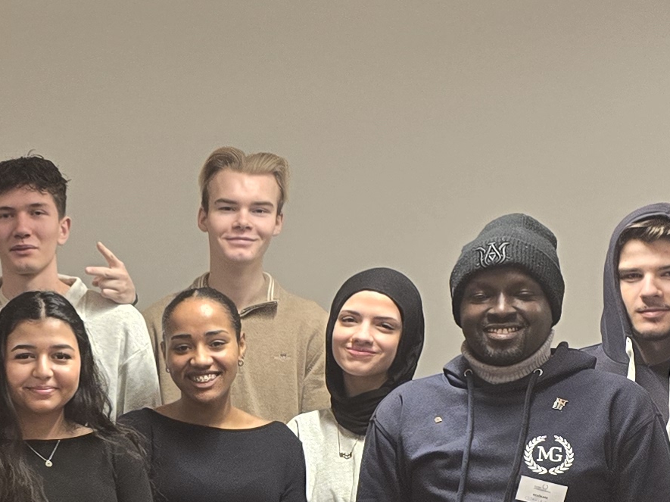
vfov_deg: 14.1
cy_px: 419
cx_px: -110
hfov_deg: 18.1
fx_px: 2012
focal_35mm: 104
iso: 200
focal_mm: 6.3
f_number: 1.7
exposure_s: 1/100
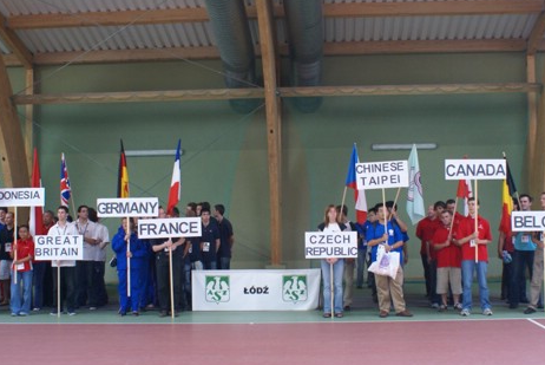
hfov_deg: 39.5
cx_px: 294
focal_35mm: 50
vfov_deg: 27.1
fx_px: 758
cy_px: 184
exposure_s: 1/25
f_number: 5.6
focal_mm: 22
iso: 400
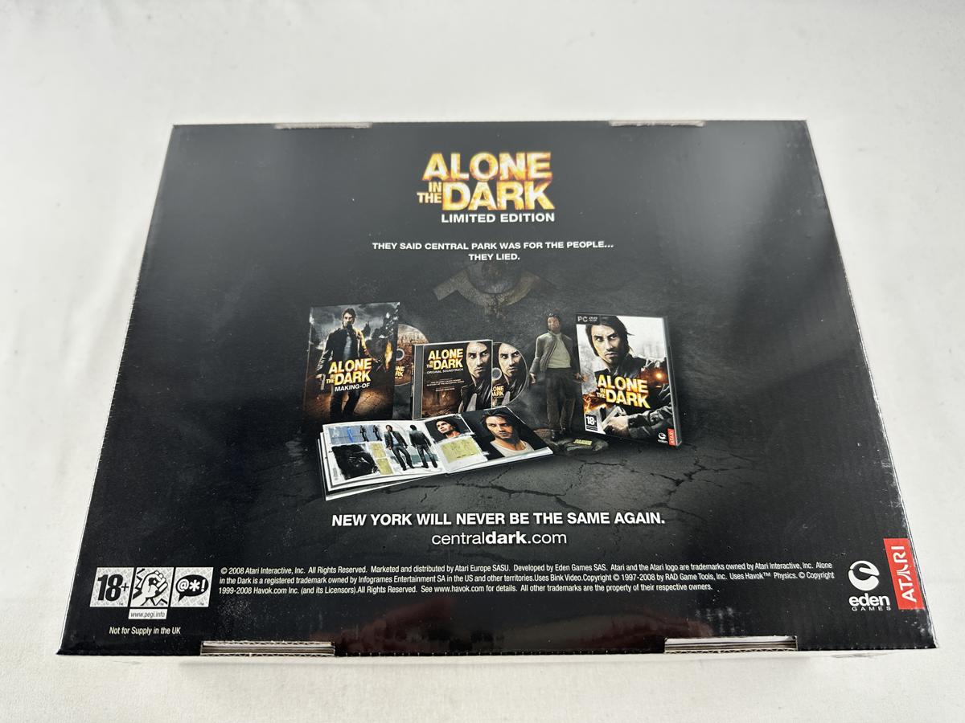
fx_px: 669
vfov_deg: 56.8
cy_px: 362
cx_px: 482
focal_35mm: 24
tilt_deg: -66.0
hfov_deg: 71.6
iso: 80
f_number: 1.78
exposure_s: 1/100
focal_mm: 6.86
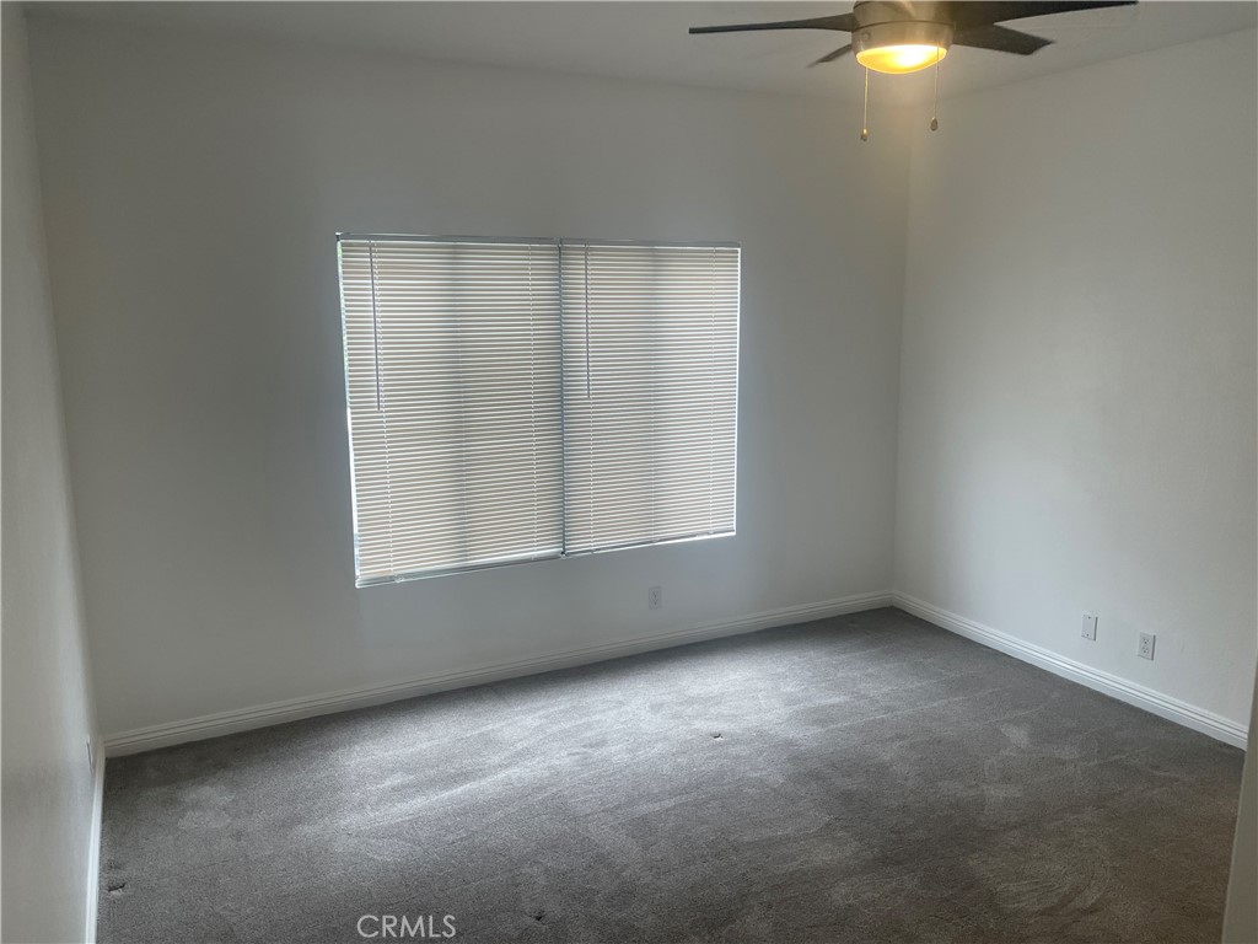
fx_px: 945
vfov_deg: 53.1
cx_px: 629
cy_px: 472
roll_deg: +0.5
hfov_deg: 67.3
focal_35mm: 26
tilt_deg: -9.4
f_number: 1.6
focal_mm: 4.2
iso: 50
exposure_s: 1/120
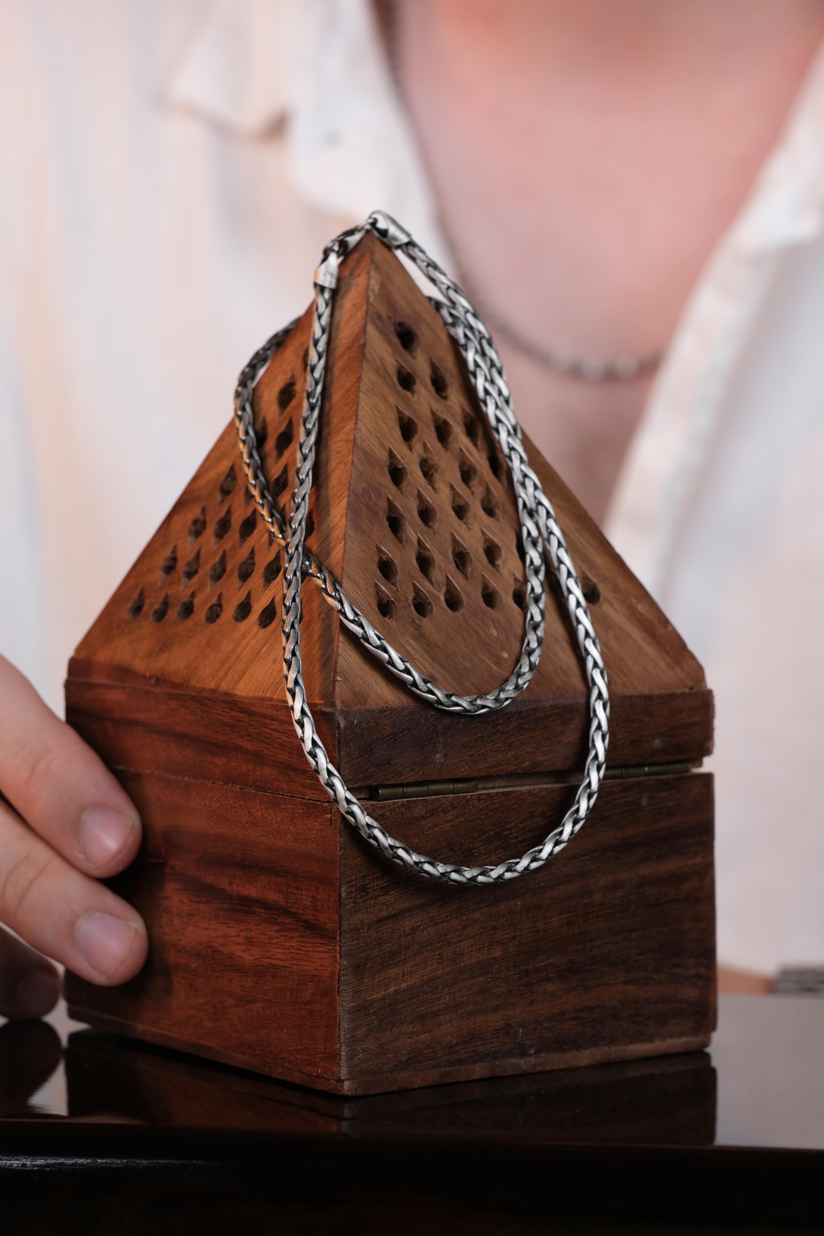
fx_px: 2884
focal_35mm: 84
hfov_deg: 16.3
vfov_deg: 24.2
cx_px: 412
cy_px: 618
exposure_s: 1/100
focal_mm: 56
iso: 400
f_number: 5
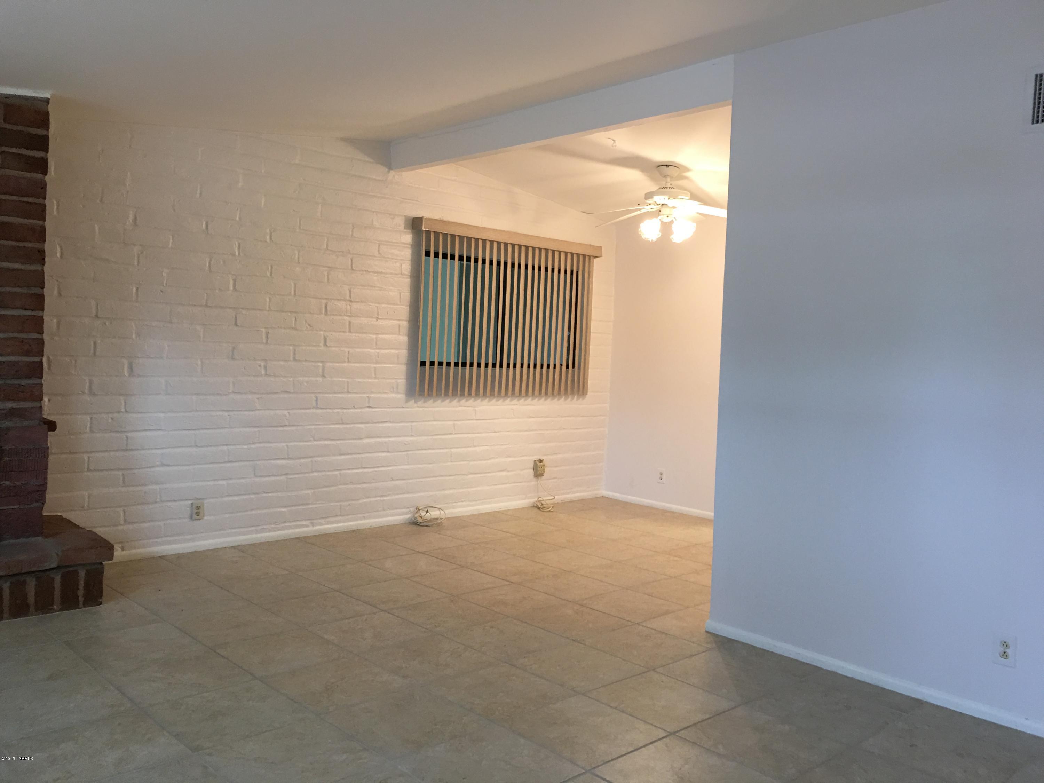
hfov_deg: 61.7
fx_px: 875
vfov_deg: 48.2
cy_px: 392
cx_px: 522
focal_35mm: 29
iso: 40
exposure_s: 1/15
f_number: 2.2
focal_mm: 4.15
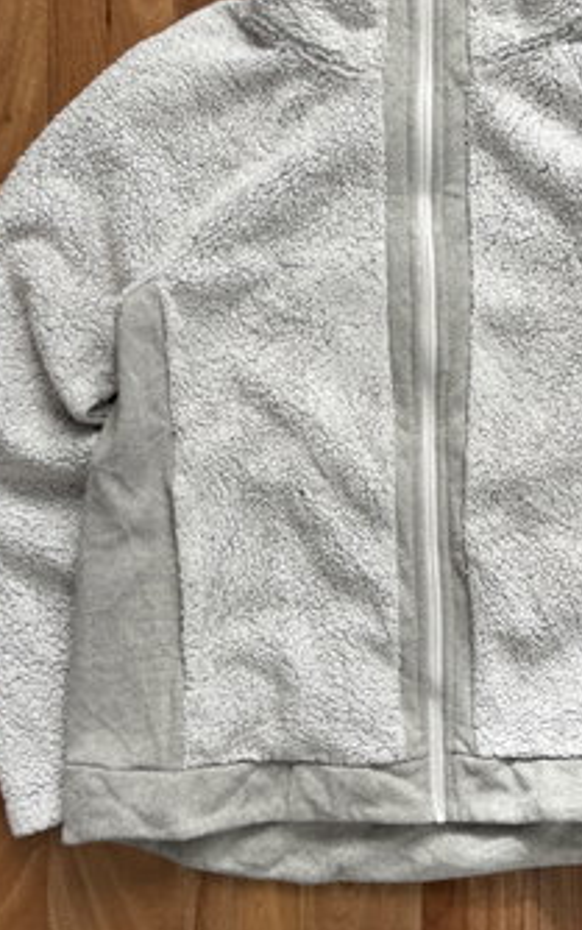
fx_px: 1116
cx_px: 426
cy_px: 358
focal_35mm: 44
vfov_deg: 44.9
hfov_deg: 28.9
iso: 40
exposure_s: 1/121
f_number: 1.6
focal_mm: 5.96
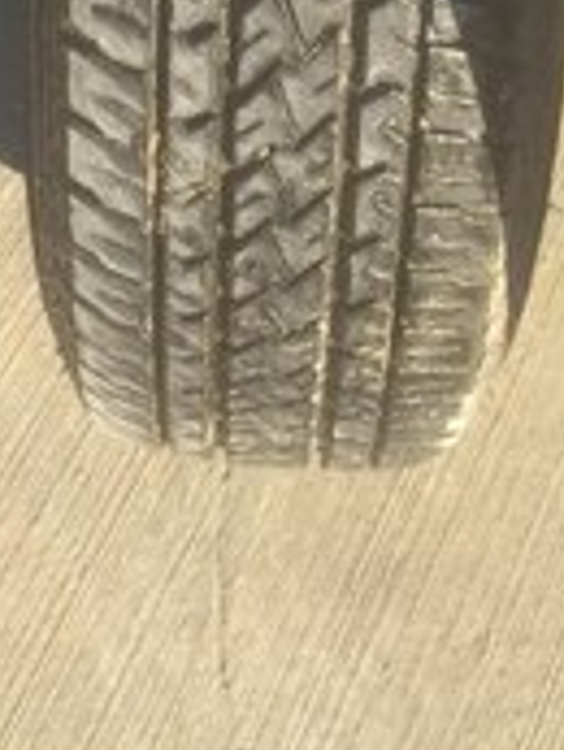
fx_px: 1801
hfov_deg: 17.7
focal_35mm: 83
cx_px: 169
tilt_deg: -46.7
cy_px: -312
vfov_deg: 20.7
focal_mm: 4.15
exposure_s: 1/912
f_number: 2.2
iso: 32
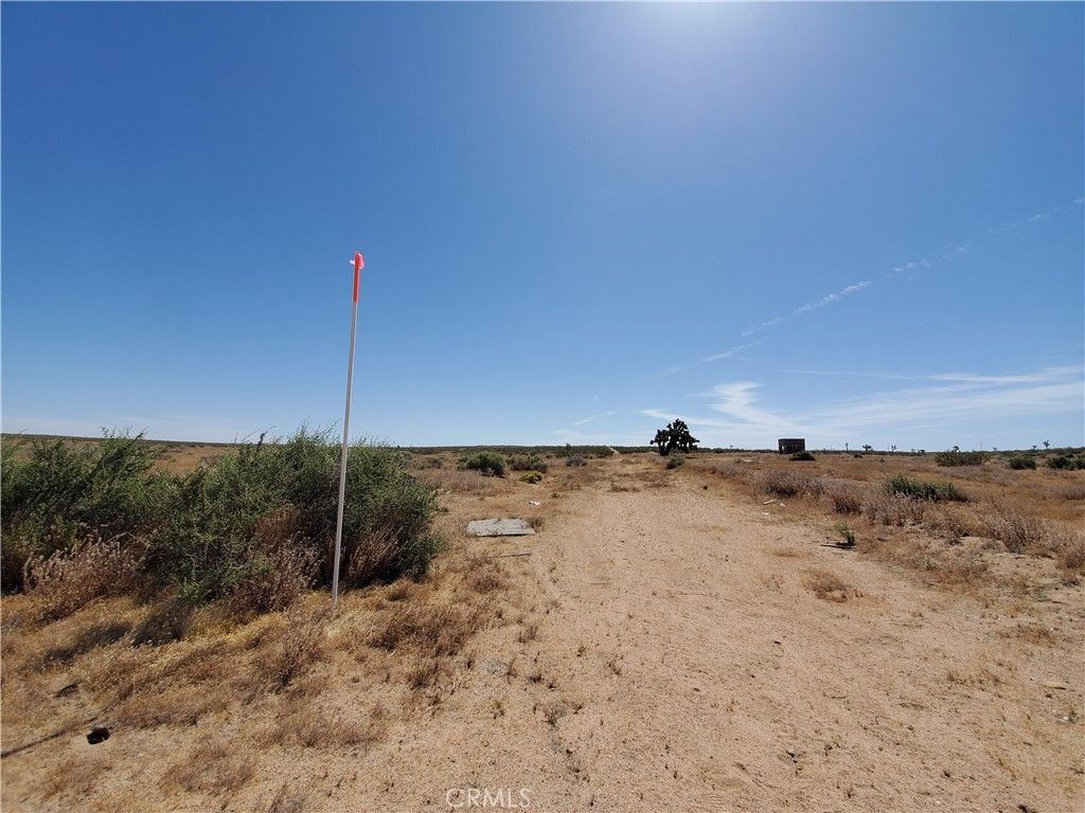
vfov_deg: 89.9
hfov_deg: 106.2
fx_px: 407
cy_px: 406
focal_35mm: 13
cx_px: 542
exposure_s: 1/1775
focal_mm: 1.8
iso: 50
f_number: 2.2
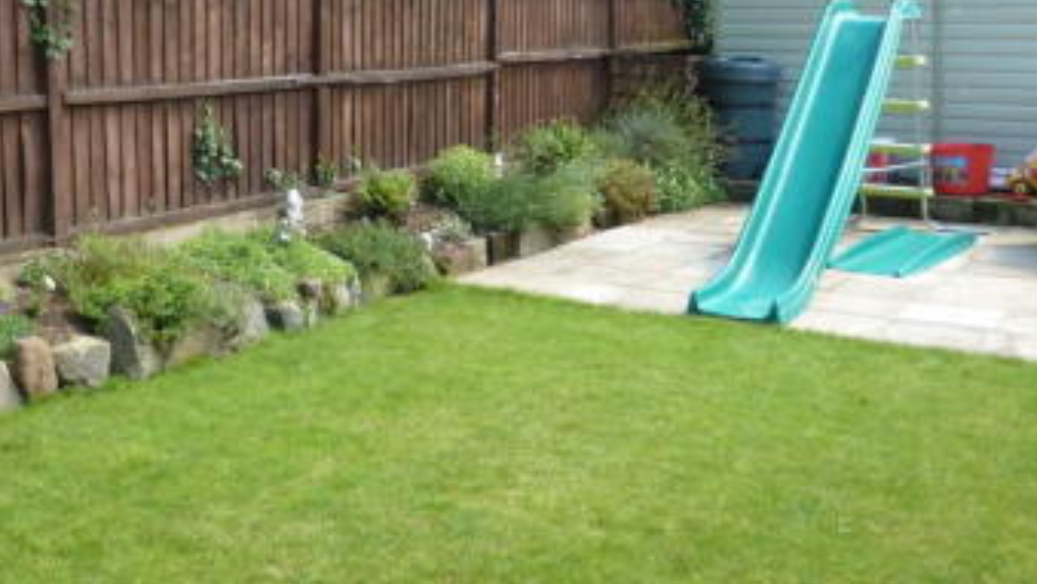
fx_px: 1238
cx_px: 421
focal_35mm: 45
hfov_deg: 45.2
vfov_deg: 25.5
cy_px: 29
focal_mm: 4.3
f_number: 3.3
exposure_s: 1/125
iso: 100
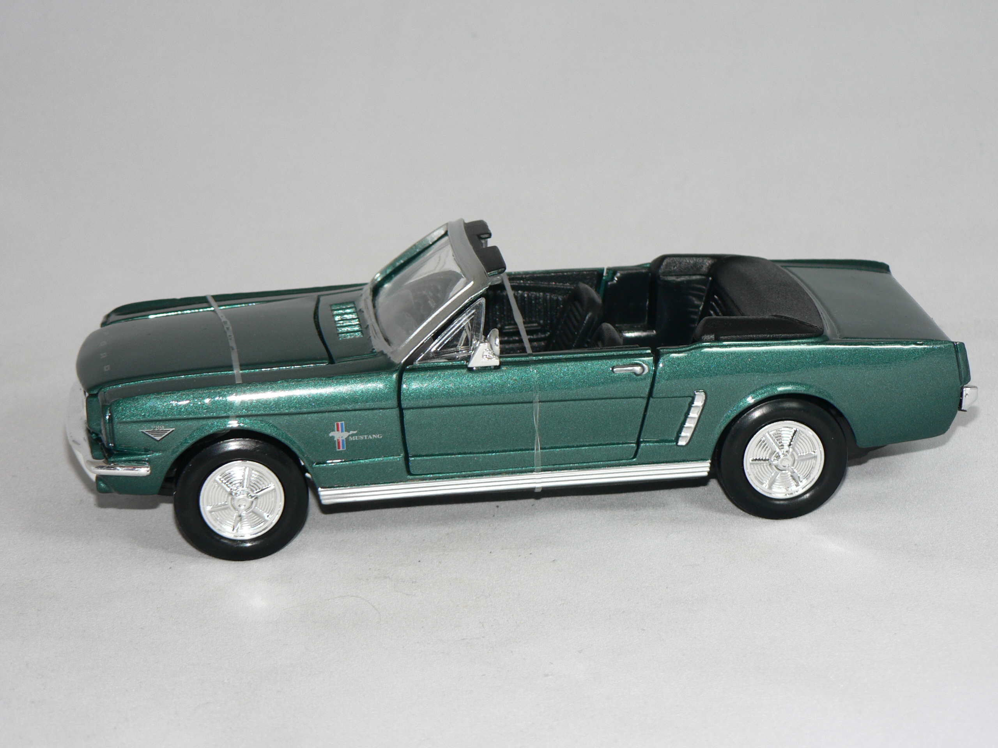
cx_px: 499
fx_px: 2998
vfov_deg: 14.2
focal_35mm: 104
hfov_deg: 18.9
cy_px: 374
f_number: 3.2
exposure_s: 1/60
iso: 80
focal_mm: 17.3
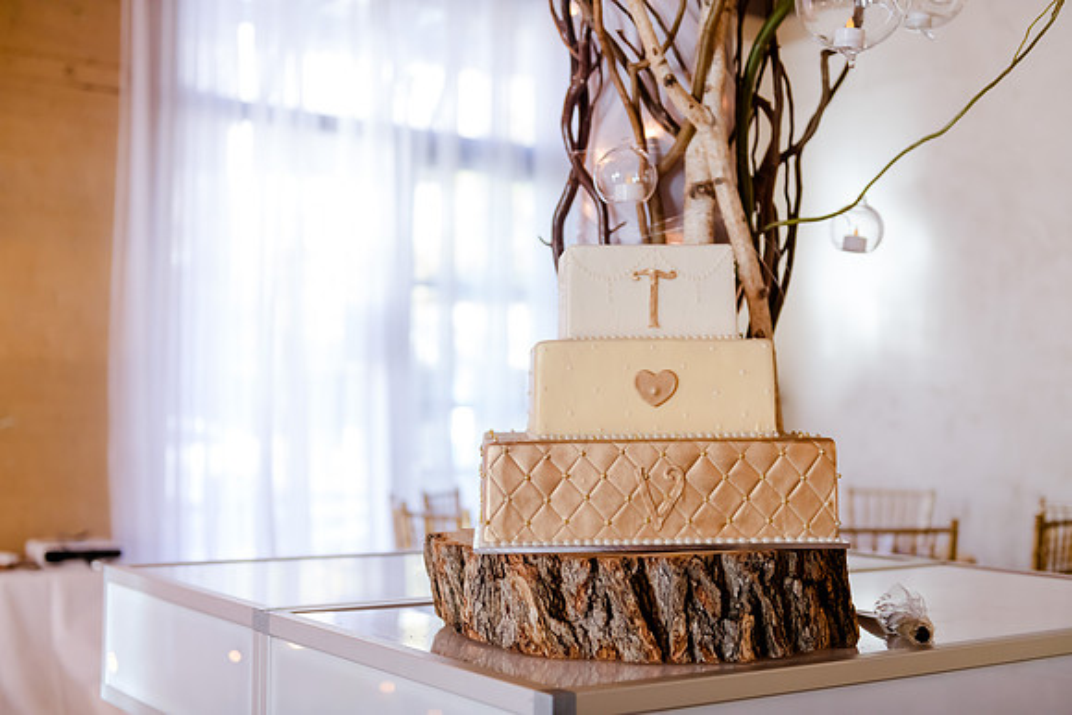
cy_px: 358
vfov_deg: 28.1
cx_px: 536
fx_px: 1430
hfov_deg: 41.1
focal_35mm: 48
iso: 1600
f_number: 2.8
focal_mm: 48
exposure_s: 1/320
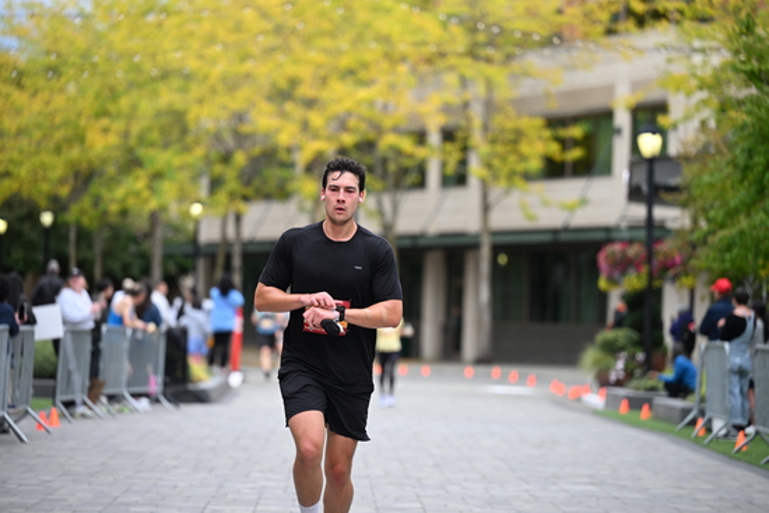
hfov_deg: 14.6
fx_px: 2991
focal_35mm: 140
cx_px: 384
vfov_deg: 9.8
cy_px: 256
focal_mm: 140
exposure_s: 1/2000
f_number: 2.8
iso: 640
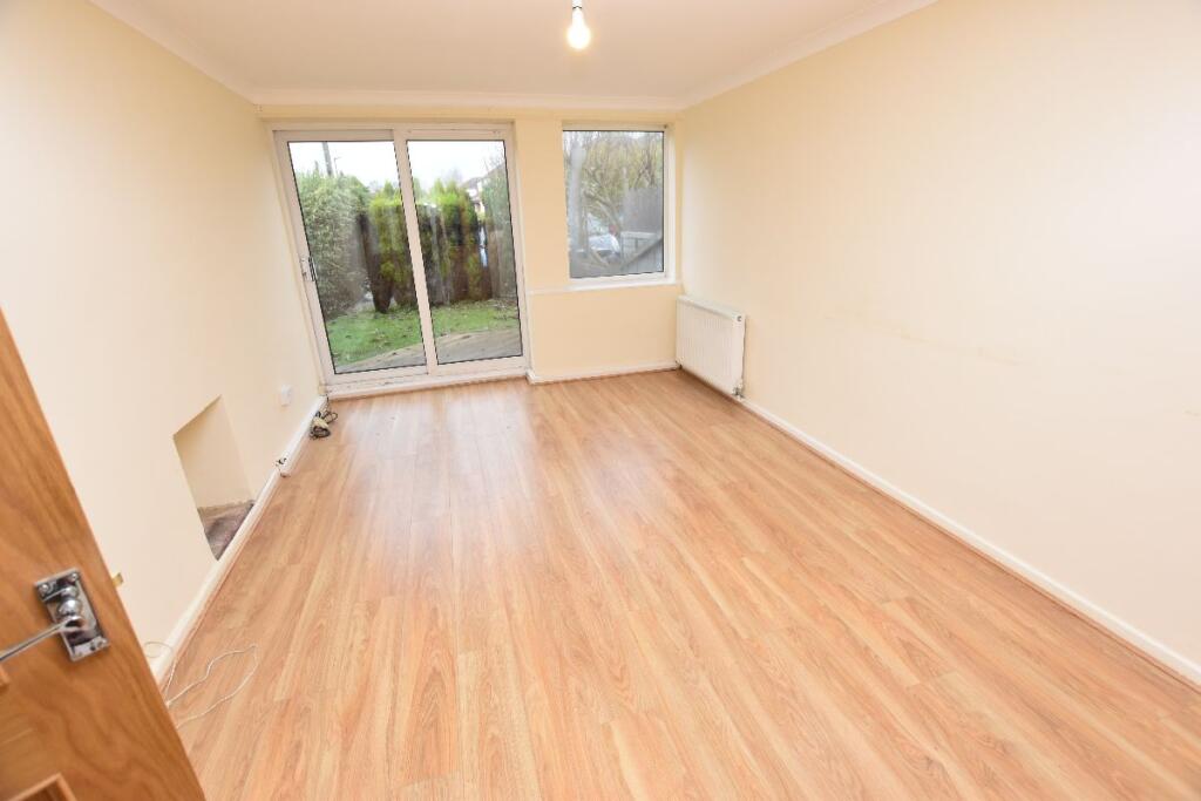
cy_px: 400
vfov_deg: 77.3
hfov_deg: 100.4
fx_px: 500
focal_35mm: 15
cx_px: 600
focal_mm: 10
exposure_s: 1/200
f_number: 5
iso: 800
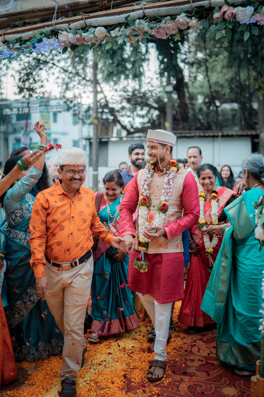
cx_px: 132
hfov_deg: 37.9
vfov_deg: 54.4
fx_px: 385
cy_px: 198
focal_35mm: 35
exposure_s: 1/400
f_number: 1.4
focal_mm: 35
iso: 320
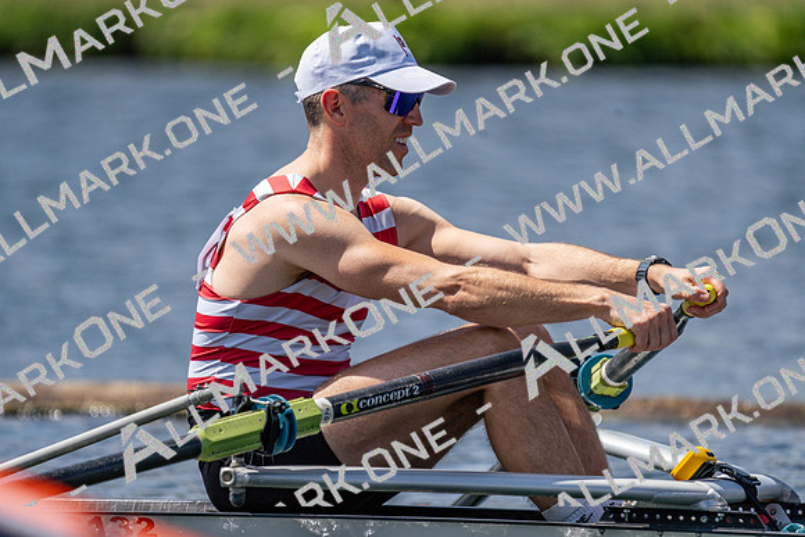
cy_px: 268
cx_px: 402
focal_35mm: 535
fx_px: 11965
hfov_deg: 3.9
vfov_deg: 2.6
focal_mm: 535
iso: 250
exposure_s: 1/2000
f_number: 6.3
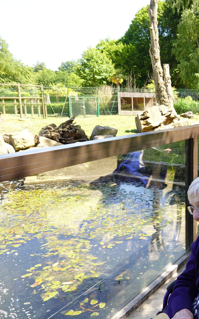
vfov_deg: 52.7
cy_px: 161
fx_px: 321
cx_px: 224
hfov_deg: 30.4
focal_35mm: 37
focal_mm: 9
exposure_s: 1/200
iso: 100
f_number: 3.2
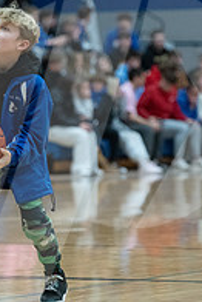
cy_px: 156
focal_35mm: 275
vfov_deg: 7.5
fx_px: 2310
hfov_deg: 5.0
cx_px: 25
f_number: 2.8
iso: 8000
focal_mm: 120
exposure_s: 1/1000
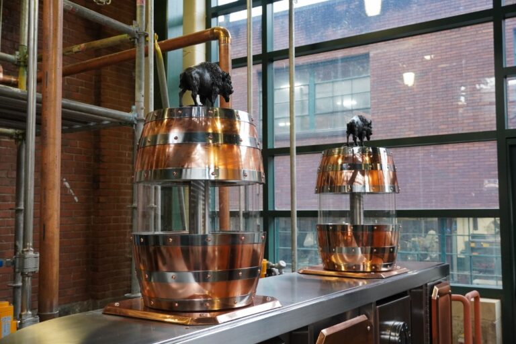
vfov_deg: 33.0
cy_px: 172
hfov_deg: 47.9
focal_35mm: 40
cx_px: 258
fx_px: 580
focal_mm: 27
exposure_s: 1/160
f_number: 4.5
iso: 1600
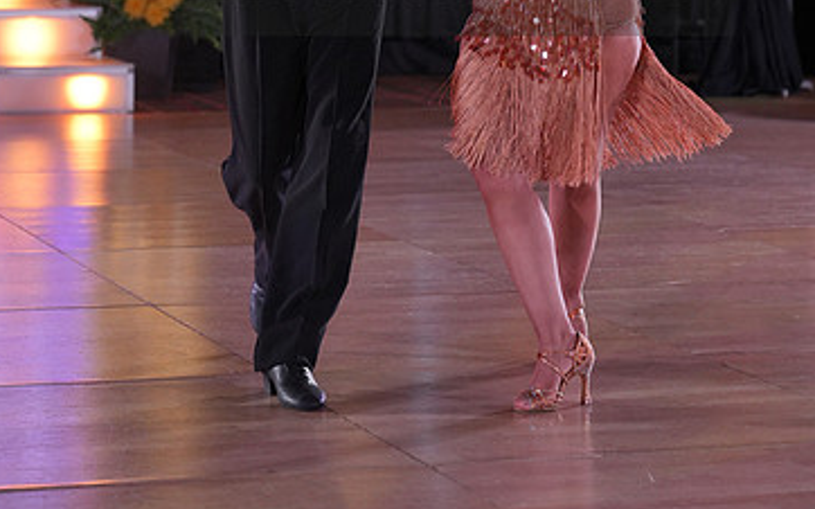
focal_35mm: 134
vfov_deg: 9.7
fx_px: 2975
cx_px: 424
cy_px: -38
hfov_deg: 15.6
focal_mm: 82
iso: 1250
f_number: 4
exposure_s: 1/400
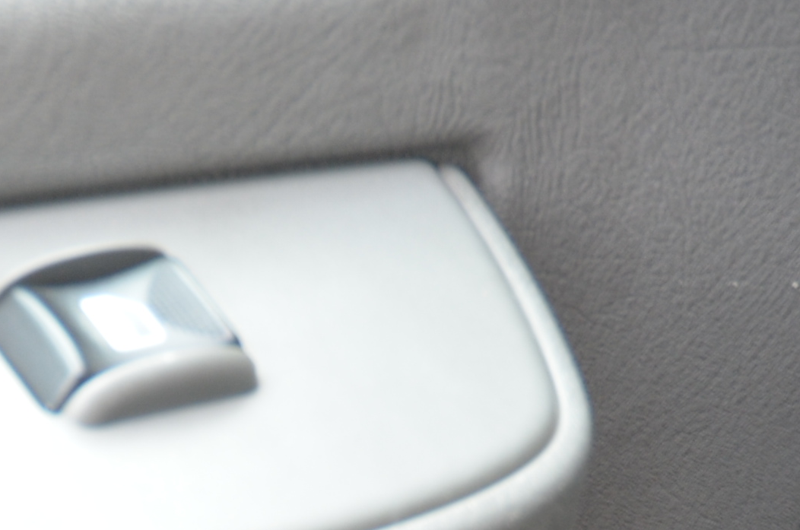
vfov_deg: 10.0
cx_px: 58
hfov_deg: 15.4
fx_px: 2922
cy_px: 808
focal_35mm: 132
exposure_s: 1/60
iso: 400
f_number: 4
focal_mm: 25
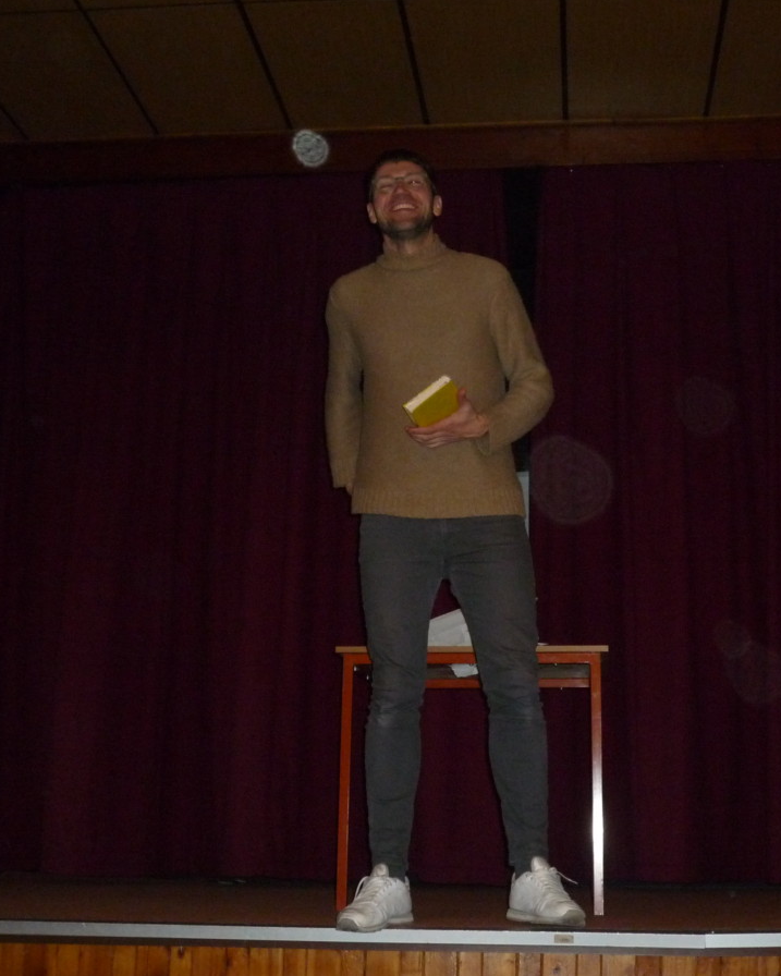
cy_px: 488
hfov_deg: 29.6
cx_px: 471
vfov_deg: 36.7
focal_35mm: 51
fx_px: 1473
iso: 400
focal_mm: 6.8
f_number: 4
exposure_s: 1/125
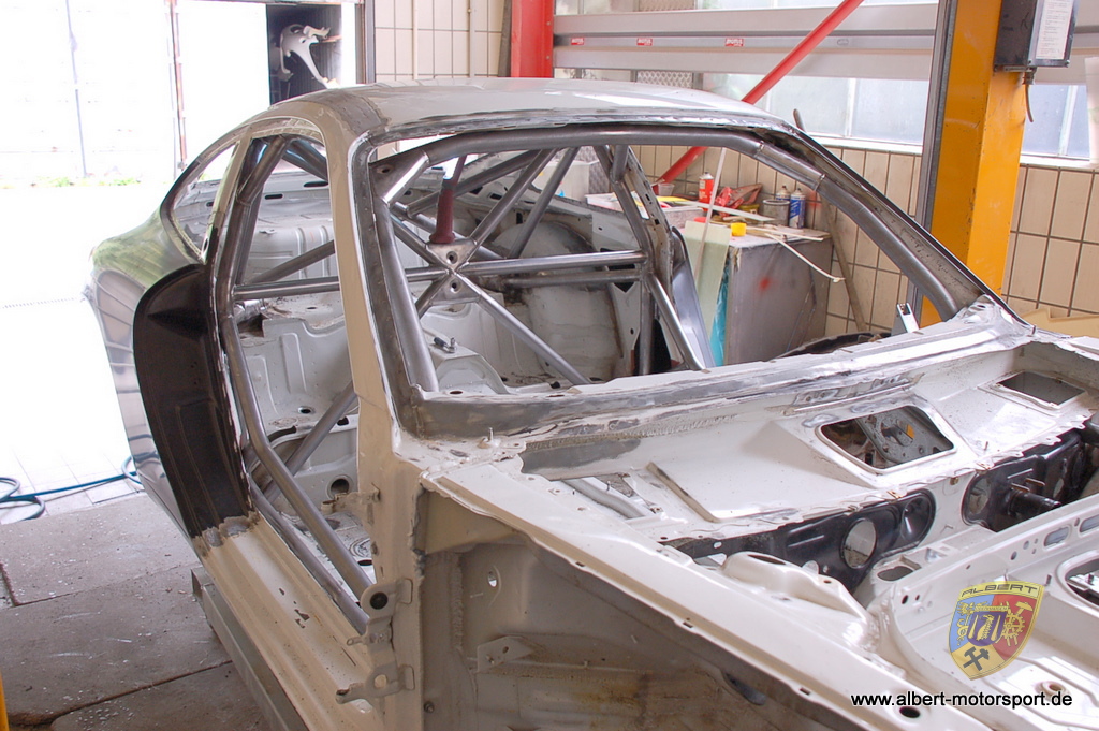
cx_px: 550
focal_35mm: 32
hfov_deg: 59.5
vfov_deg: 41.6
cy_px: 366
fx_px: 961
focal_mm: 21
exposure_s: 1/60
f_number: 4
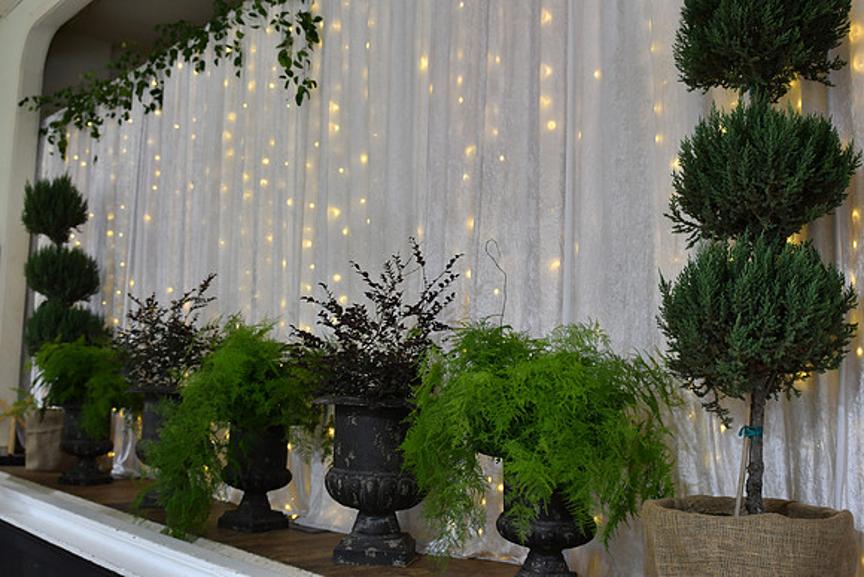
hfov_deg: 53.1
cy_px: 288
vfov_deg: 36.9
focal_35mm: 36
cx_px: 432
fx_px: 864
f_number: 2.8
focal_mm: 24
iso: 1000
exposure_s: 1/160
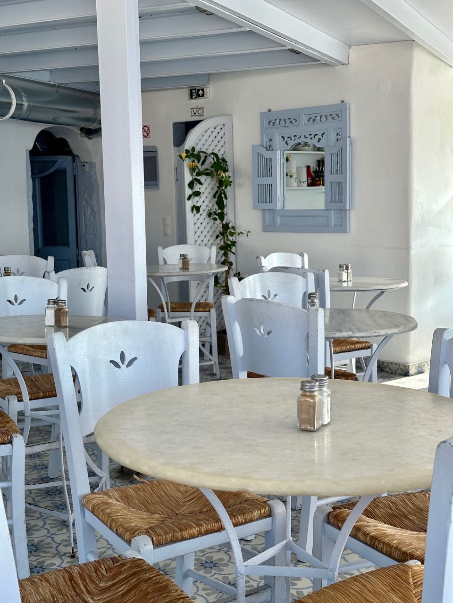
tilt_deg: -6.5
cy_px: 302
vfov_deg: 39.7
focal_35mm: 48
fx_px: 838
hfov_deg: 30.3
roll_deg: +0.5
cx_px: 226
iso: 64
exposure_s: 1/816
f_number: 1.78
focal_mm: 6.86
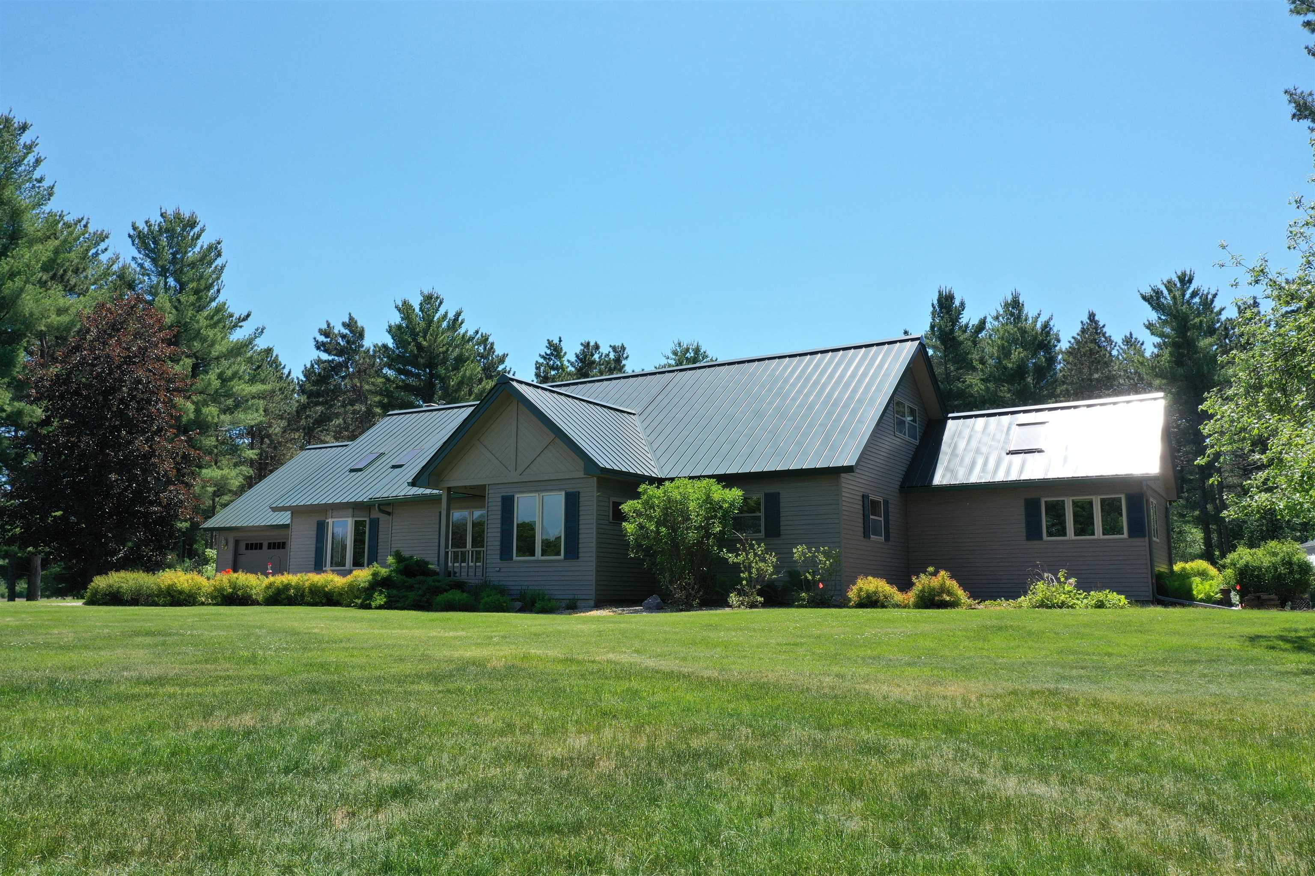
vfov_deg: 46.4
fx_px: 1023
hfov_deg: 65.5
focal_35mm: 28
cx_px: 658
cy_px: 438
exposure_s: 1/320
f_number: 5.6
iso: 100
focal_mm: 10.26
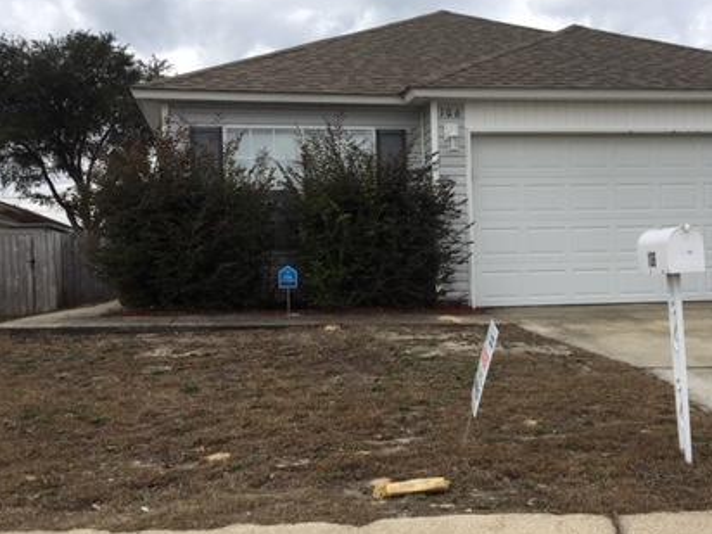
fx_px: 926
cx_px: 399
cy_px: 278
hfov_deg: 42.0
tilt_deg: -1.0
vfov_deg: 32.2
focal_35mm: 45
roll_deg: +0.9
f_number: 2.2
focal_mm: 4.15
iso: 25
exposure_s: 1/1672
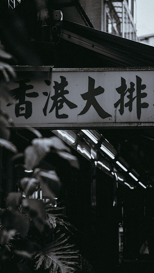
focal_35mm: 105
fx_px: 762
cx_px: 88
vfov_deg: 20.3
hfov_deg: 11.5
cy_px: 175
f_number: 2.8
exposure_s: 1/250
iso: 125
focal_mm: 70
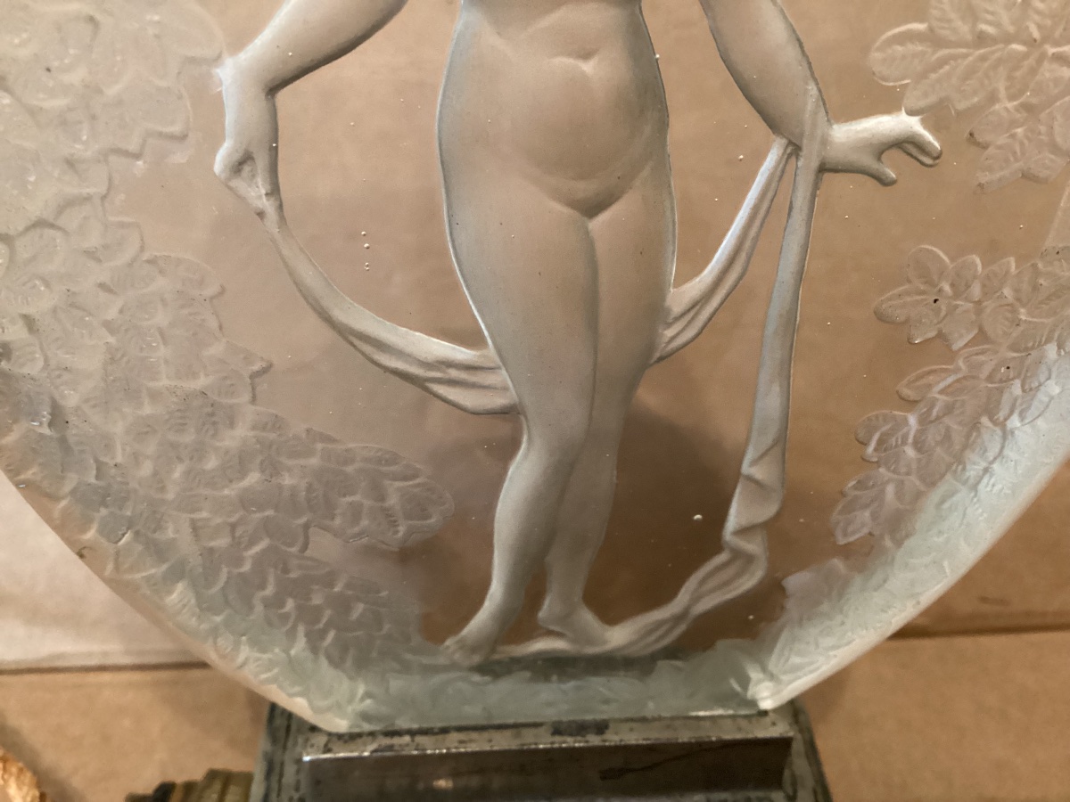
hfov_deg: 58.4
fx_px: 958
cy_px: 401
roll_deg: -3.8
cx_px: 535
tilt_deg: -35.7
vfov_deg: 45.4
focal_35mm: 31
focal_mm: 3.3
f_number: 2.4
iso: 500
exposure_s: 1/25
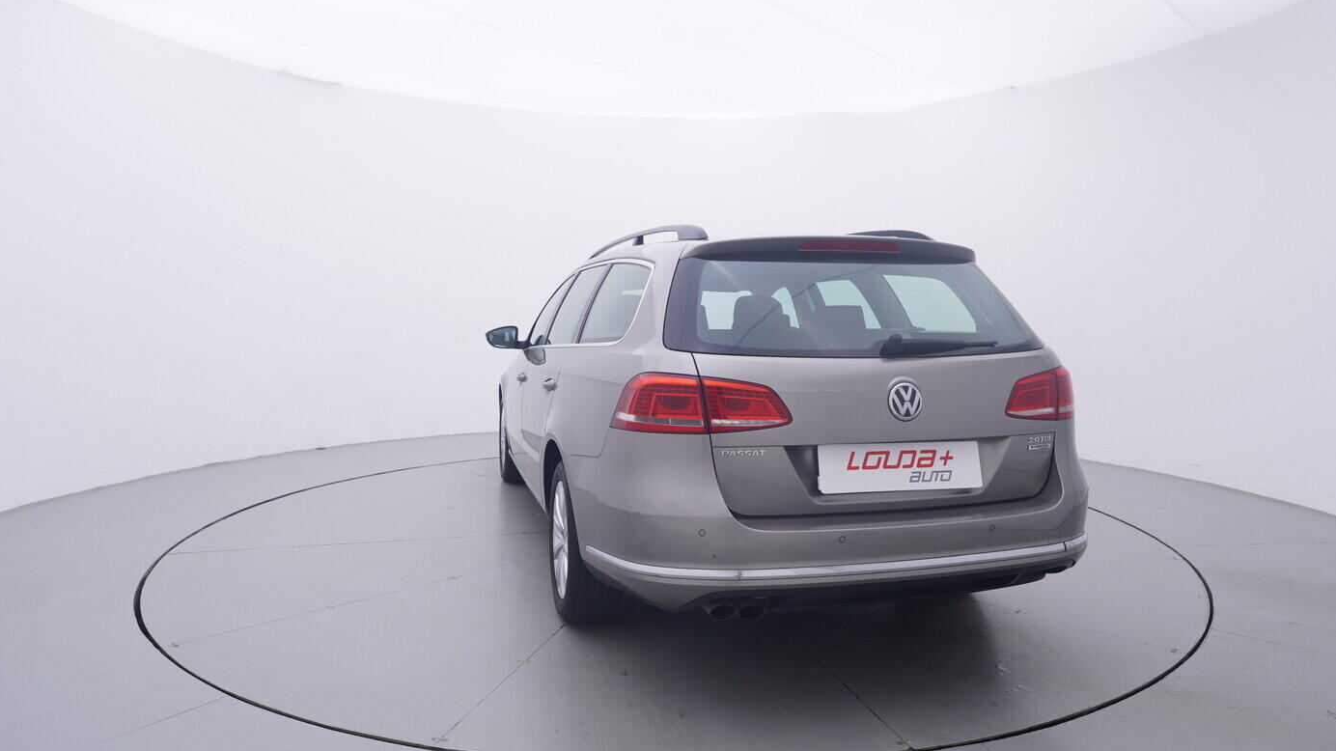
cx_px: 671
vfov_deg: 46.7
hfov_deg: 75.1
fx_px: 869
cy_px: 352
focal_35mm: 25
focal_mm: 15
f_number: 5
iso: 200
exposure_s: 1/80
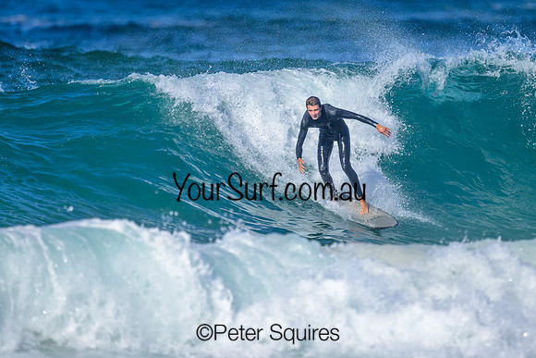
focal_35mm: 1097
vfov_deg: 1.3
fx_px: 16341
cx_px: 277
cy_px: 155
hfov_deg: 1.9
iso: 220
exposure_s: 1/2000
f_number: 6.3
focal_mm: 800
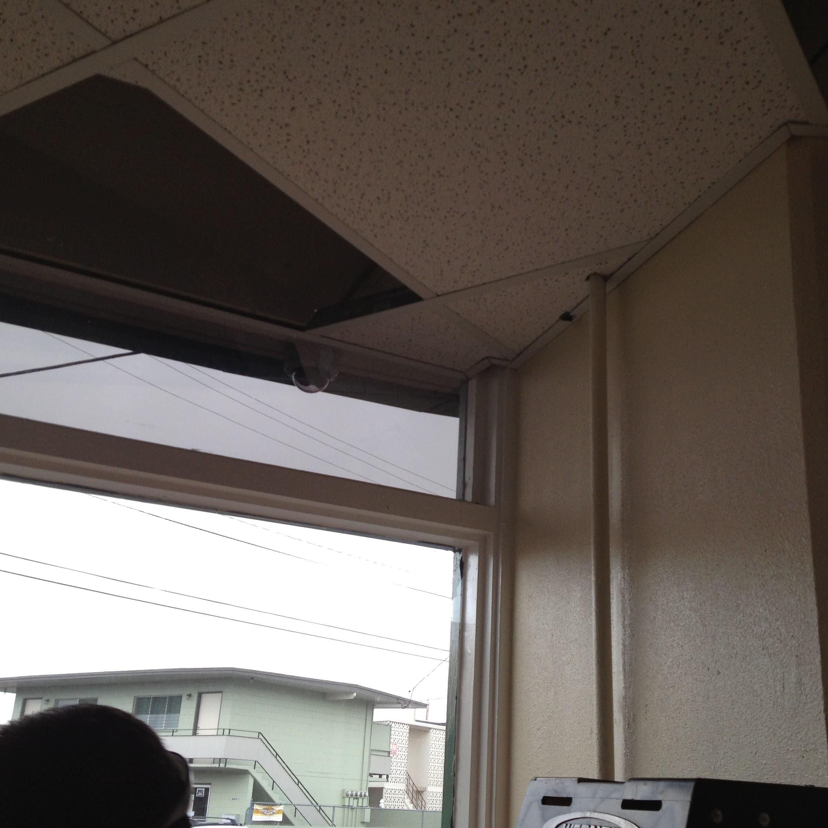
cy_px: 410
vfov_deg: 40.0
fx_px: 1137
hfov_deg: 39.9
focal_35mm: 42
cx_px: 488
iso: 80
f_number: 2.4
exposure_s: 1/120
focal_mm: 4.28
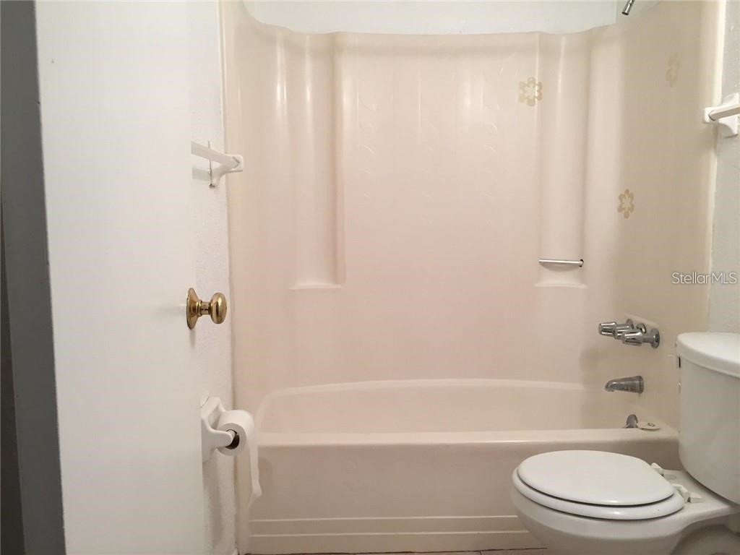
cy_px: 278
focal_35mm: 29
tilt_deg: -5.5
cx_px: 370
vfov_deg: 48.2
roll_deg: -0.8
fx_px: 620
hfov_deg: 61.7
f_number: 2.2
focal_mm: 4.15
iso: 40
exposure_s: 1/30
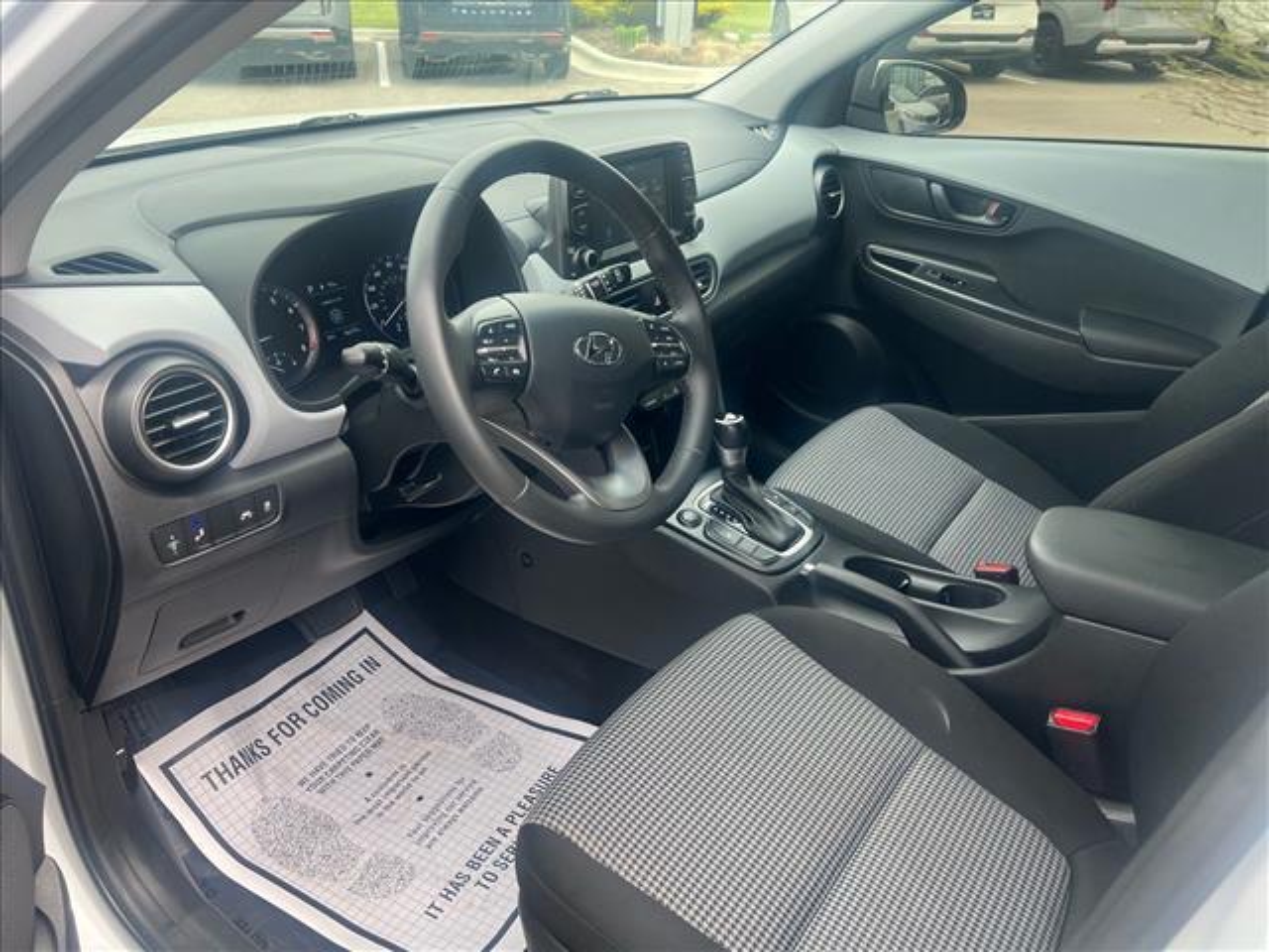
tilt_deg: -28.1
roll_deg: -1.1
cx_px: 634
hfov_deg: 67.3
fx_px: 953
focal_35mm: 26
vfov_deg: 53.1
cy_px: 476
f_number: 1.5
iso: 50
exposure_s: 1/330
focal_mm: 5.7
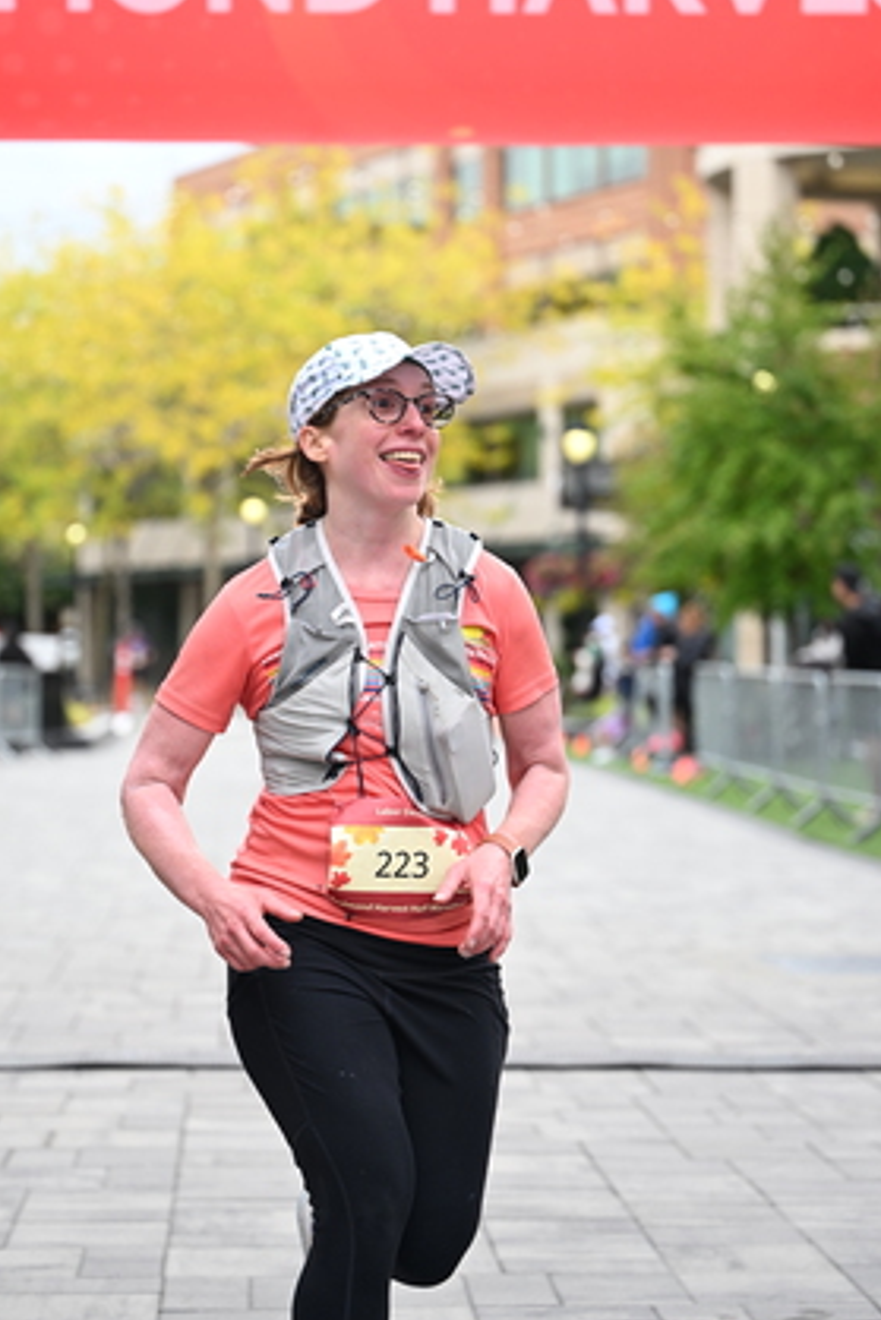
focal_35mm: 92
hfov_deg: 14.9
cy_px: 565
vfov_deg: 22.1
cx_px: 336
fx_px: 3374
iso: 640
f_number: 2.8
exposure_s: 1/2000
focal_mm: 70
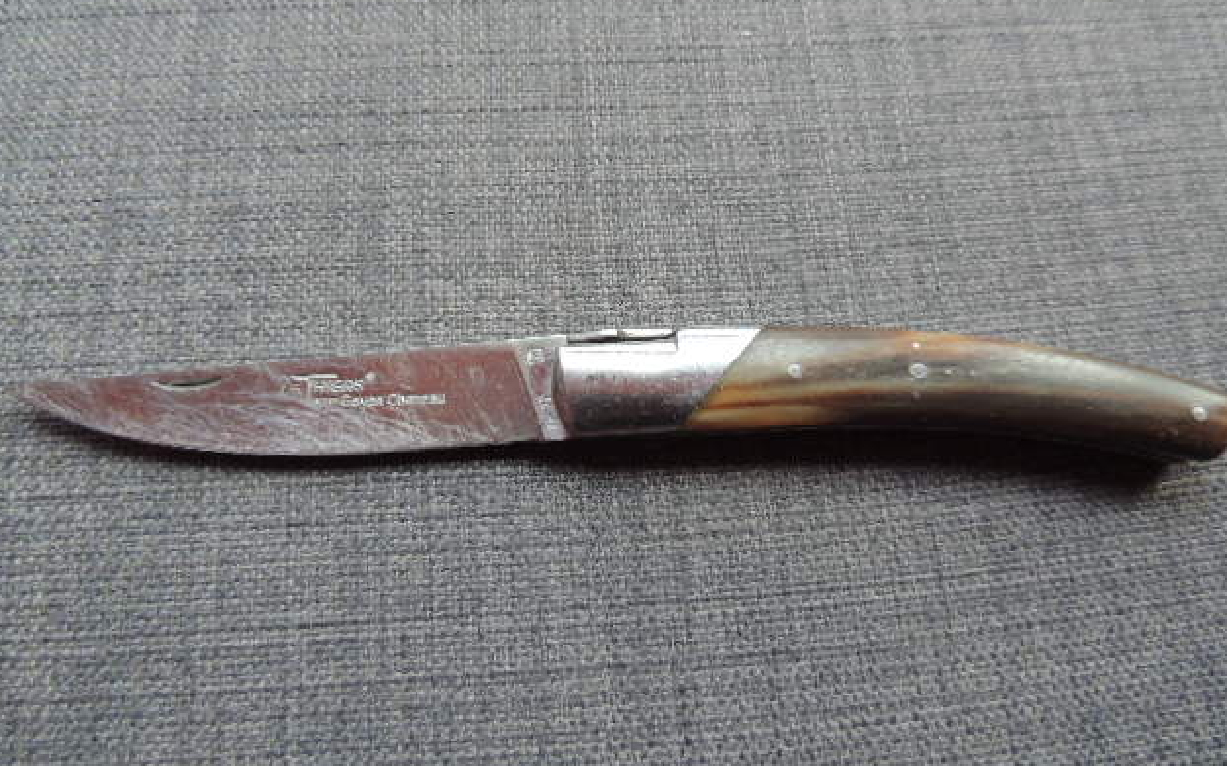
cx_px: 614
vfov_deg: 47.5
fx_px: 869
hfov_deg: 70.4
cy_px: 331
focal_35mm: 26
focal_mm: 4.3
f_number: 3
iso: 320
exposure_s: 1/30
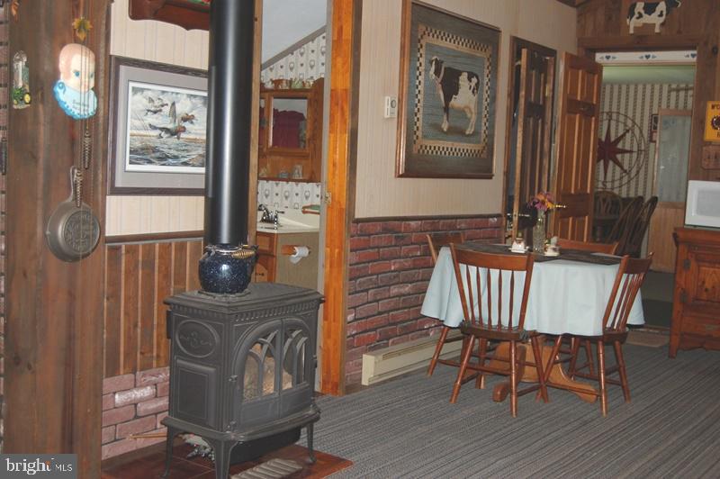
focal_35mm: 45
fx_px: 899
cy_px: 240
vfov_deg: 29.8
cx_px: 360
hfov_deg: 43.6
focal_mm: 30
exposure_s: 1/60
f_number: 4.2
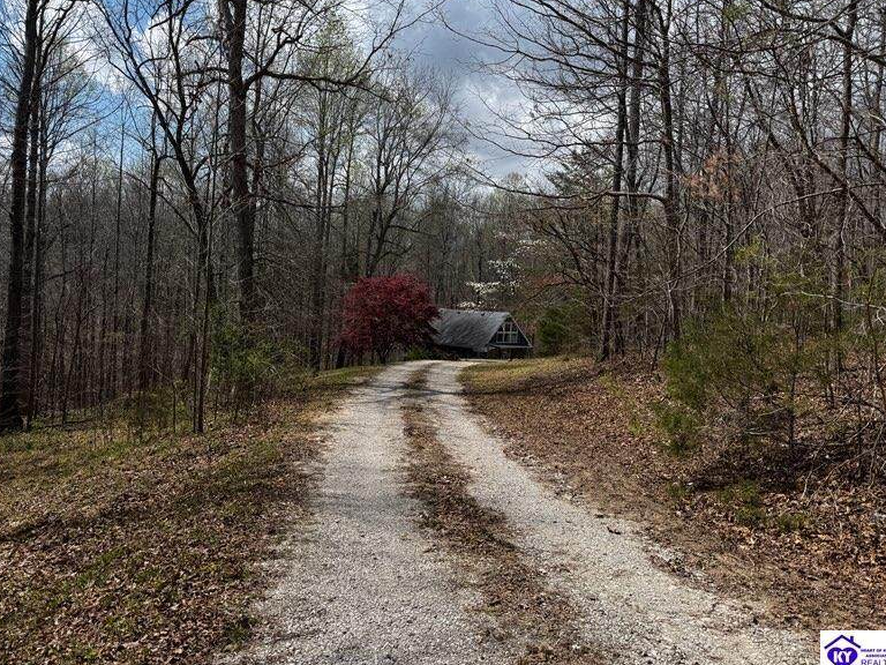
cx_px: 451
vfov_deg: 54.9
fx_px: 640
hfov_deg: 69.4
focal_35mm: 25
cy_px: 330
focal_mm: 6.76
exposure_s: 1/4310
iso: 80
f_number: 1.78
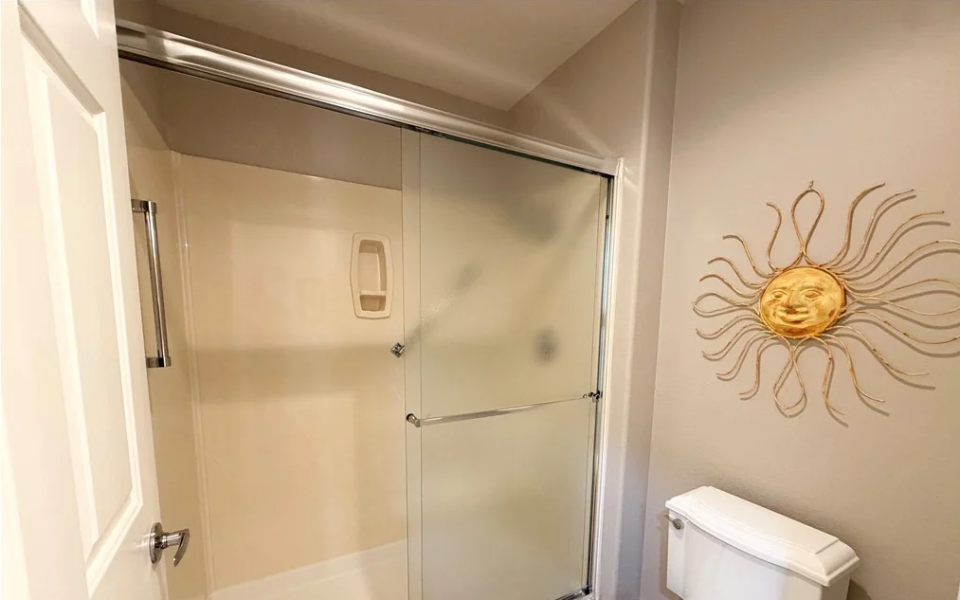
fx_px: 392
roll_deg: -0.6
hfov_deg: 101.5
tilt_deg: -7.5
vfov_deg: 73.9
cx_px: 484
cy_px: 362
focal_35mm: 15
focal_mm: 2.22
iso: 400
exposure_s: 1/60
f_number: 2.2
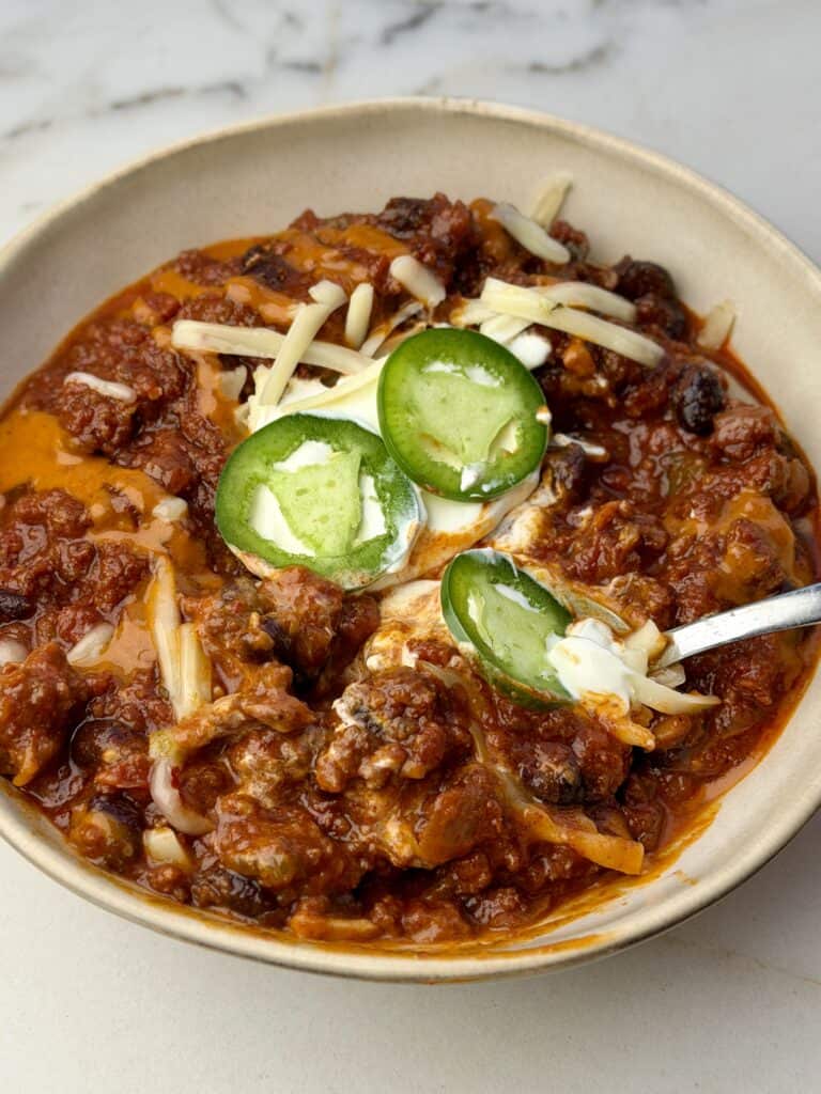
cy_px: 547
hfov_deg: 30.3
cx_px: 410
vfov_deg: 39.7
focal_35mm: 48
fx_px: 1518
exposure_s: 1/466
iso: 64
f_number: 1.78
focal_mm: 6.76
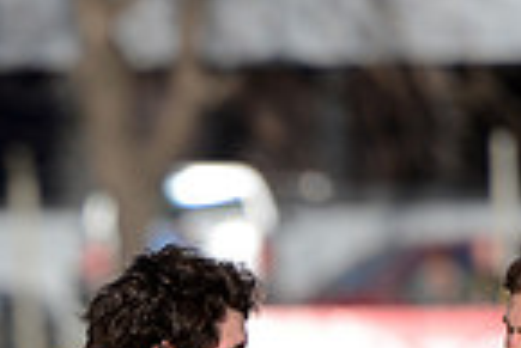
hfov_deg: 2.6
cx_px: 57
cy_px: 691
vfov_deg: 1.8
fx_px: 11285
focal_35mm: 779
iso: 250
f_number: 2.8
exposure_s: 1/2000
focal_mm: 195
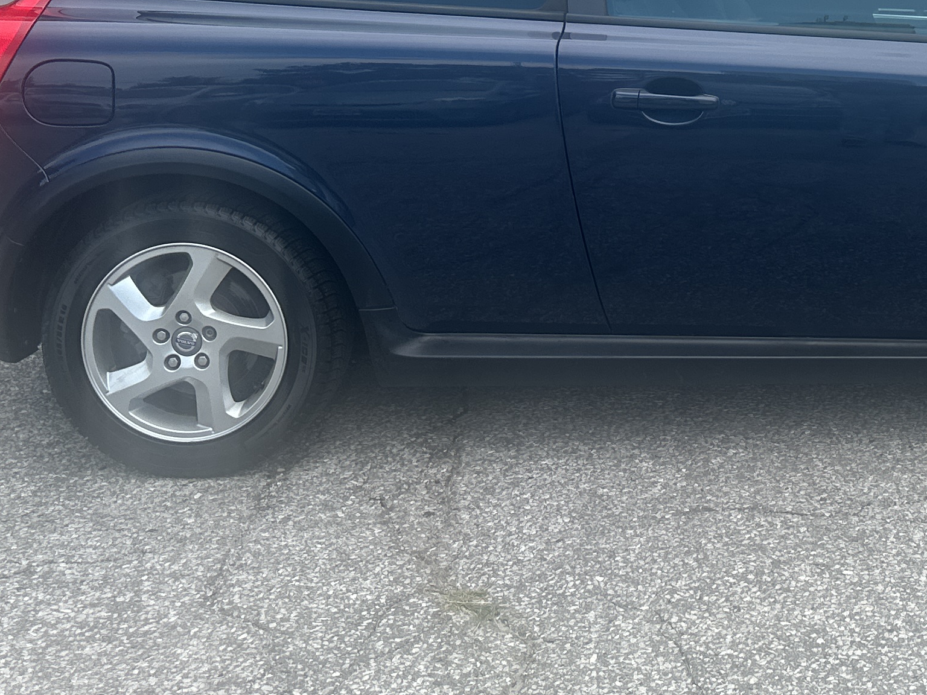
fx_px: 1687
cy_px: -88
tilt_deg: -6.0
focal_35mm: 63
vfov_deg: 21.9
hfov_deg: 28.8
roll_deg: +1.8
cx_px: 930
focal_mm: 6.86
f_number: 1.78
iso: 80
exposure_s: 1/989
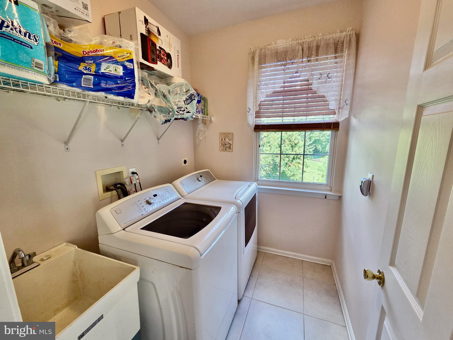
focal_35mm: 13
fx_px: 170
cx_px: 226
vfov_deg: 89.9
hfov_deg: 106.2
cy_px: 170
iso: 160
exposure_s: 1/120
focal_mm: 2.2
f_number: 2.2
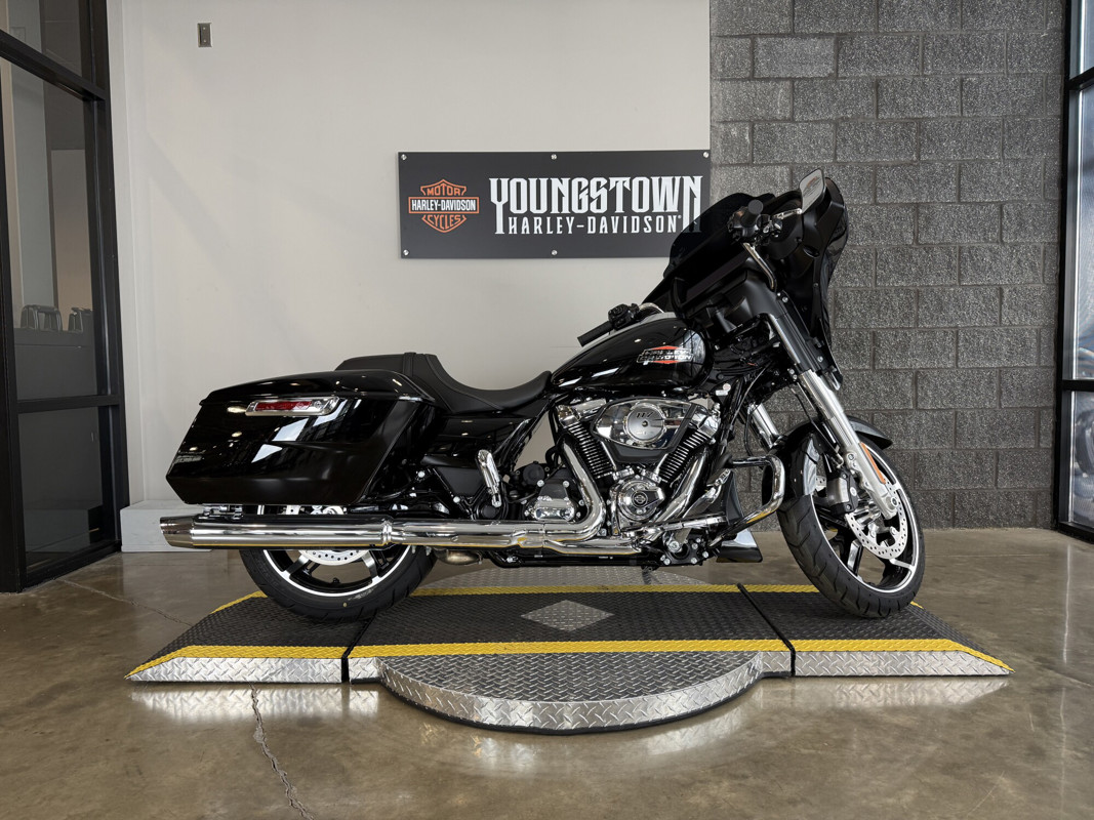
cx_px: 547
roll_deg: +1.0
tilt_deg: -2.0
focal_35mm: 24
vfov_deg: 56.8
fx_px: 758
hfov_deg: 71.6
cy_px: 410
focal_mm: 6.76
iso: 125
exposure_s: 1/60
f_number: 1.78
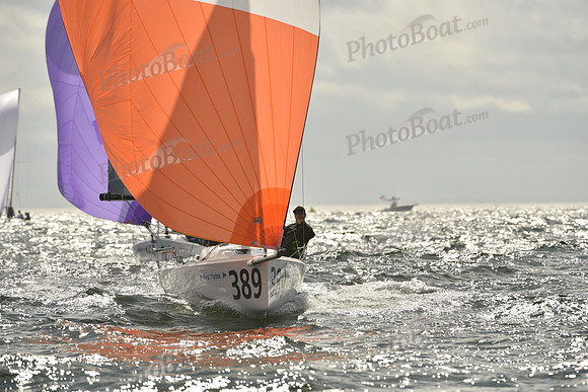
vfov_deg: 3.4
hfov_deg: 5.2
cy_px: 196
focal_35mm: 400
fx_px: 6535
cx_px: 294
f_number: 7.1
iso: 320
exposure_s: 1/2500
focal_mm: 400
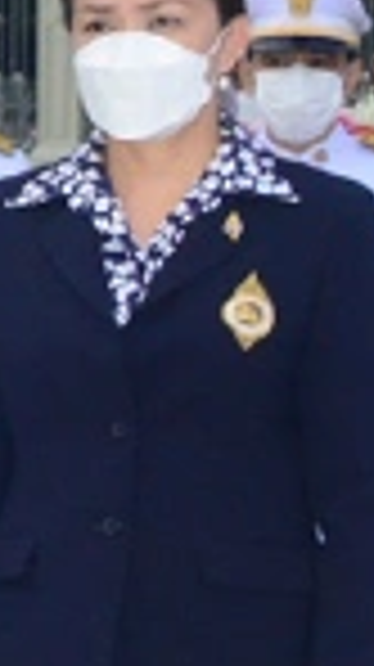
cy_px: 603
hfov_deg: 3.6
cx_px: -1753
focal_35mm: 297
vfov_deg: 7.3
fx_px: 5248
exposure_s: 1/250
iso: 1250
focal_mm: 35
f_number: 13
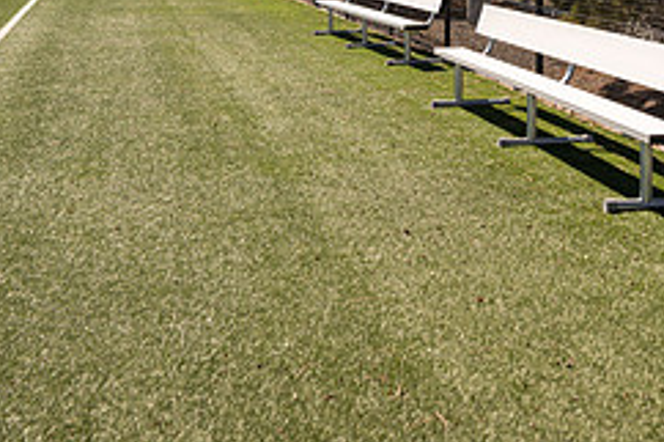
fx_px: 1327
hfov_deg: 27.6
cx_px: 519
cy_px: -78
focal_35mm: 72
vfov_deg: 18.0
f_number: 5.6
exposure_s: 1/800
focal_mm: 30
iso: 100
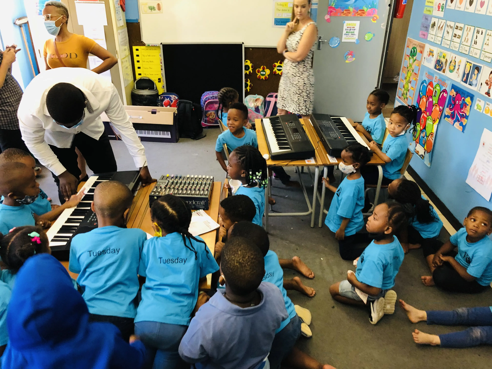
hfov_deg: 63.4
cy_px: 184
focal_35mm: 28
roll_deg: +0.4
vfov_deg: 49.7
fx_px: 398
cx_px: 246
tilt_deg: -29.2
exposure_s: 1/17
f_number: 1.8
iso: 100
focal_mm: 4
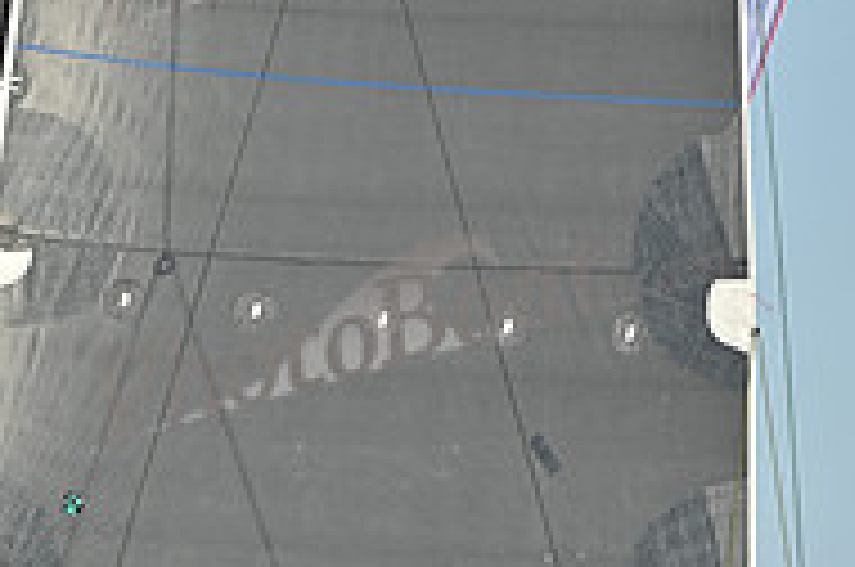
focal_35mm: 612
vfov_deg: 2.2
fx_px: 14510
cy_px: 623
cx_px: -135
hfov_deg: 3.4
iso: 320
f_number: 9
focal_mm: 200
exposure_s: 1/1250
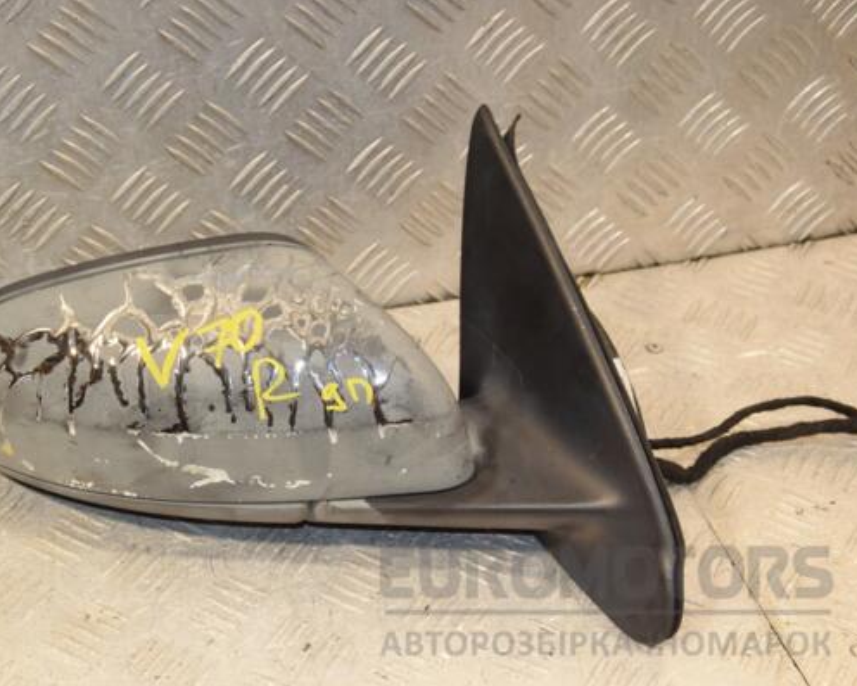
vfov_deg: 20.0
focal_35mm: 77
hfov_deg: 24.8
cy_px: 342
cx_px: 347
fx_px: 1942
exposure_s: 1/200
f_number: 6.3
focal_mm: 45
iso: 800
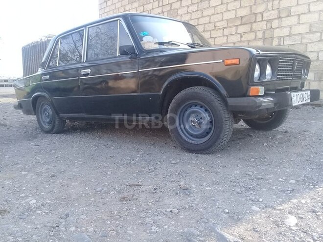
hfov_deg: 58.4
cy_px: 121
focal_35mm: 31
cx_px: 162
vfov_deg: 45.4
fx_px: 289
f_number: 2.2
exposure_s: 1/185
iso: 50
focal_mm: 3.3
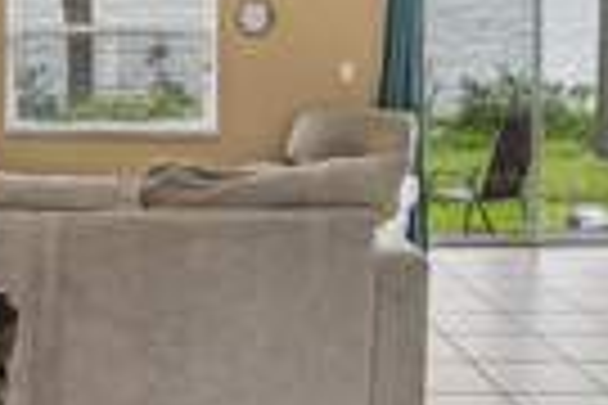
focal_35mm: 64
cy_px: 56
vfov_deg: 20.9
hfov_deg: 30.9
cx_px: 149
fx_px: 1081
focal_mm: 18
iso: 500
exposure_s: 1/15
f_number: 8
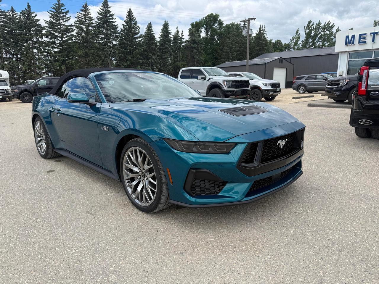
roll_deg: +0.8
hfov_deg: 71.6
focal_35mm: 24
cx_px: 190
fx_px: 263
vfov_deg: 56.8
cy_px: 142
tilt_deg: -12.5
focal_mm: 6.76
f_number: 1.78
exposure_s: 1/3584
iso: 80
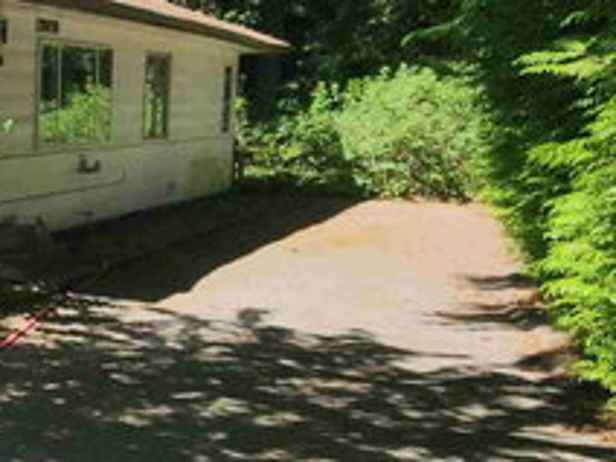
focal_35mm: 49
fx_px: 872
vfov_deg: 29.7
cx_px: -439
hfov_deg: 23.7
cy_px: 241
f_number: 2.2
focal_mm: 2.2
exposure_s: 1/878
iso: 50
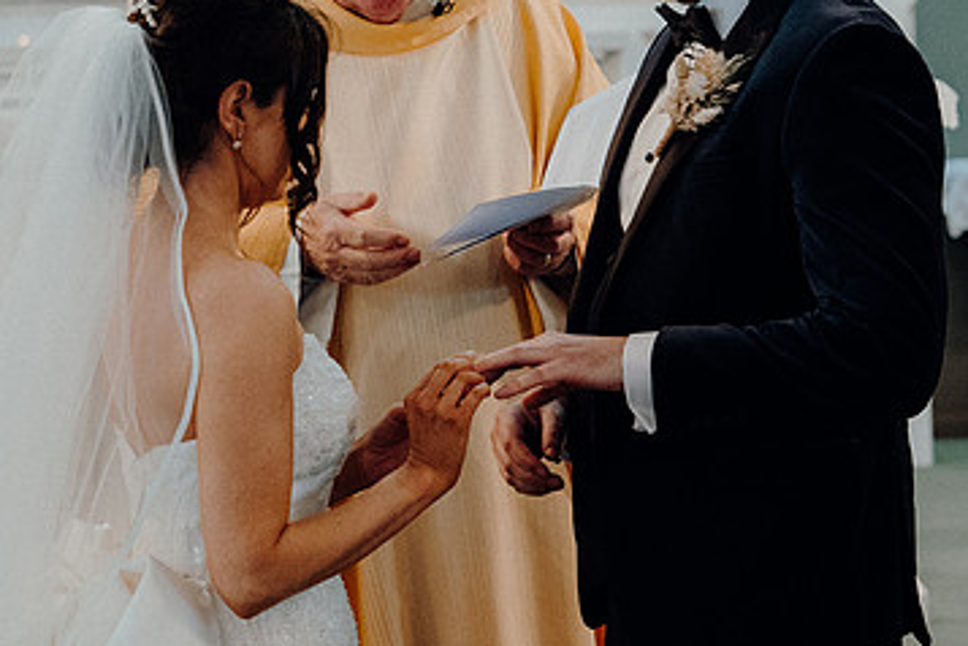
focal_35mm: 138
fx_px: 3710
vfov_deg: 9.9
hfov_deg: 14.9
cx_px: 483
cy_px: 208
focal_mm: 57
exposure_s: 1/160
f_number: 3.5
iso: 3200
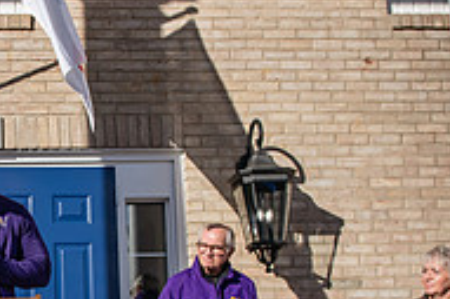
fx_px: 1024
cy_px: 265
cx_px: -16
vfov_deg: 16.4
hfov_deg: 23.6
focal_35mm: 82
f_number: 4
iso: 80
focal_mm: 27
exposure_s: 1/800
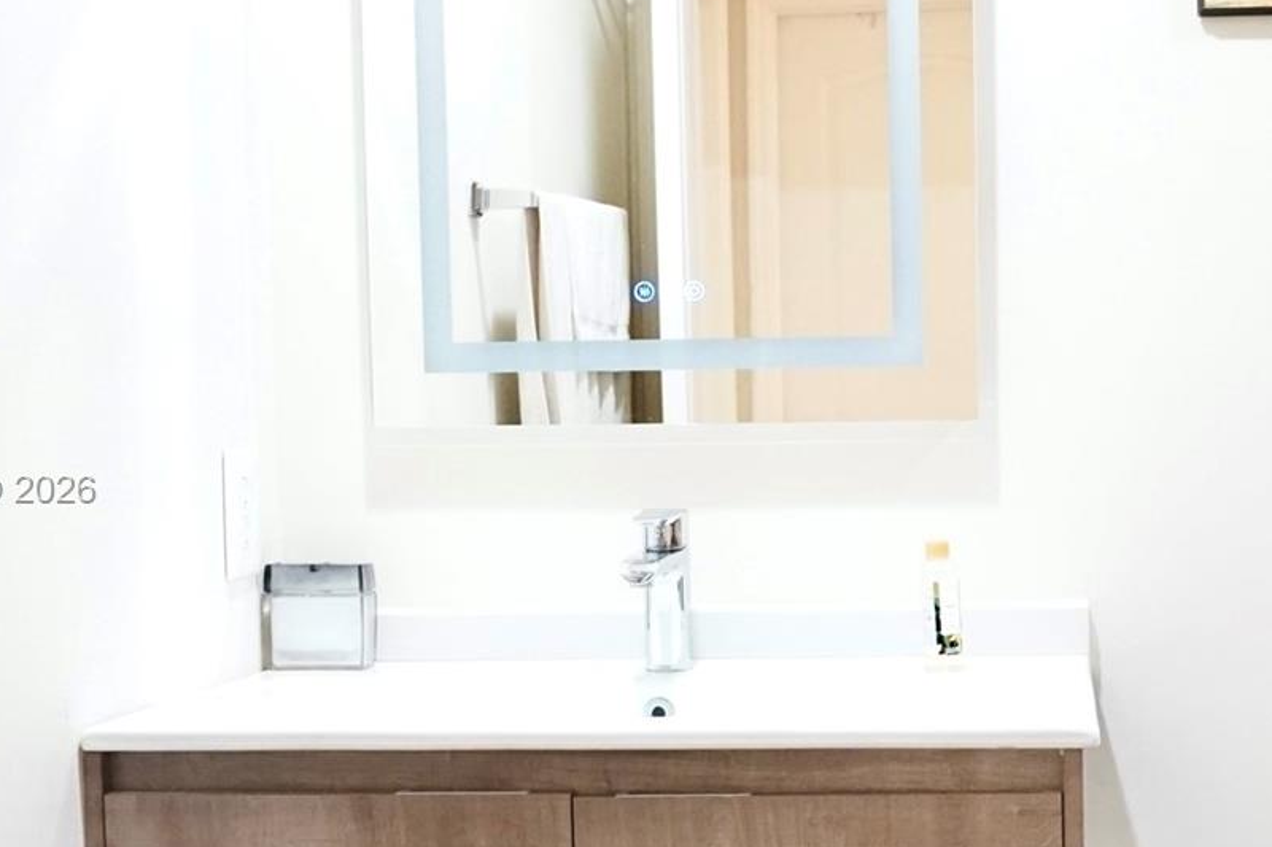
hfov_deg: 36.4
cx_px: 871
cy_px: 491
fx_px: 1907
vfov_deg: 25.0
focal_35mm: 54
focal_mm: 18
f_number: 3.5
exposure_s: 1/60
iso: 3200
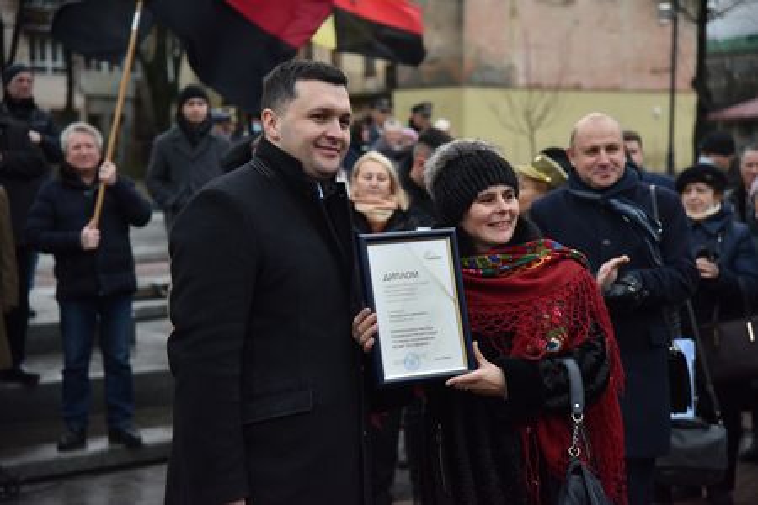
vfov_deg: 16.1
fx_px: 1790
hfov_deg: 23.9
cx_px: 379
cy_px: 252
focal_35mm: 85
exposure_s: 1/800
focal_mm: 85
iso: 1000
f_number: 4.5
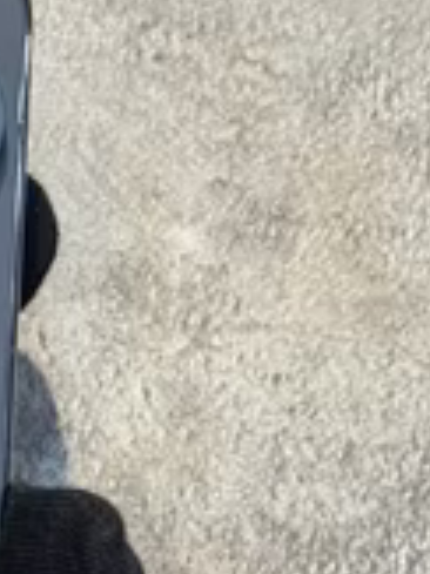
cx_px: -226
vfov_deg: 10.4
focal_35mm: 189
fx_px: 3134
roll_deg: -12.4
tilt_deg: +6.2
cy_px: 486
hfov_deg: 7.7
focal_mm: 6.76
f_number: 1.78
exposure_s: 1/50
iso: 100
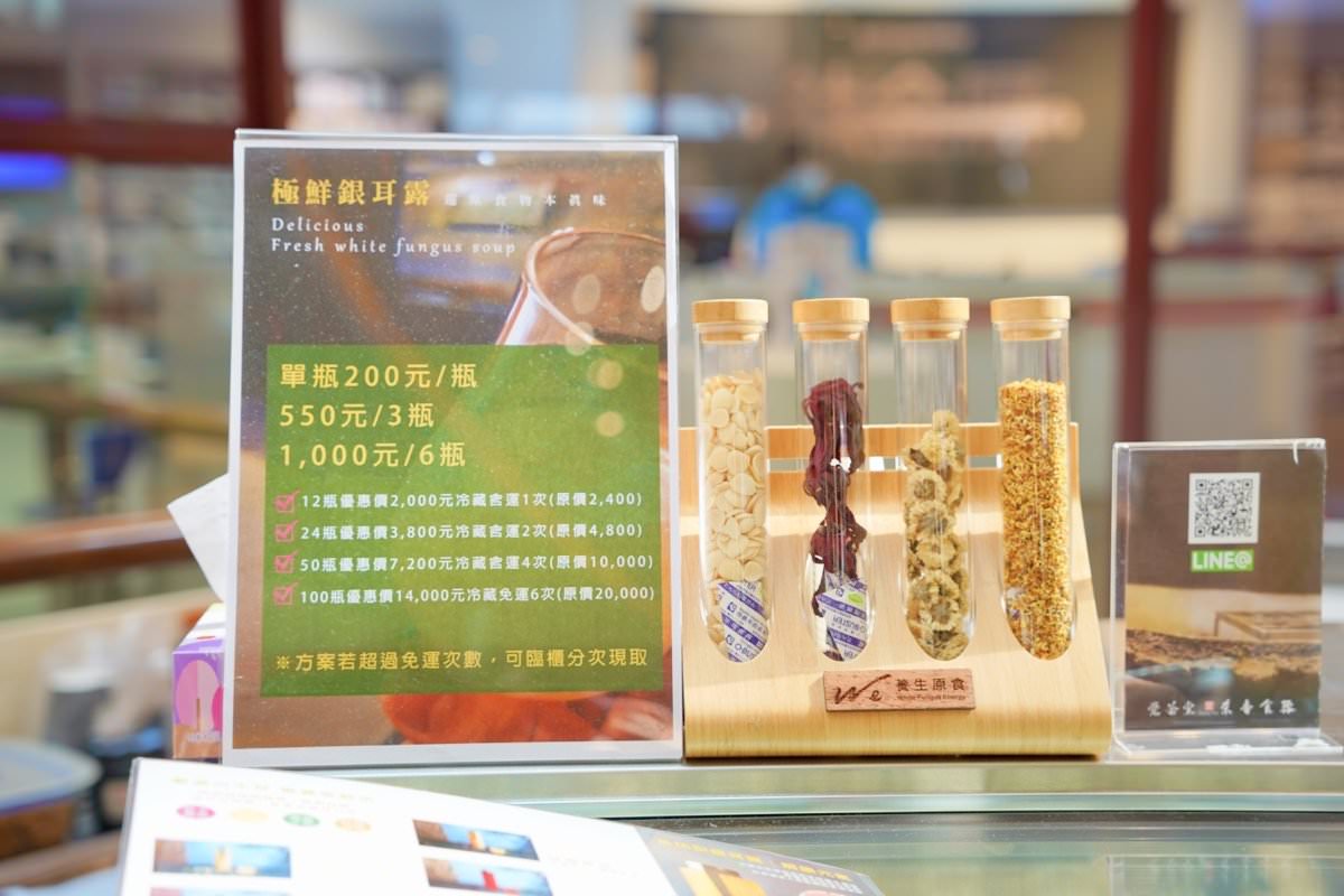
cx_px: 672
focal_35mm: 58
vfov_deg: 23.5
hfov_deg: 34.7
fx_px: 2150
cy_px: 448
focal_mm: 57.6
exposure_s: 1/60
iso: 160
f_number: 4
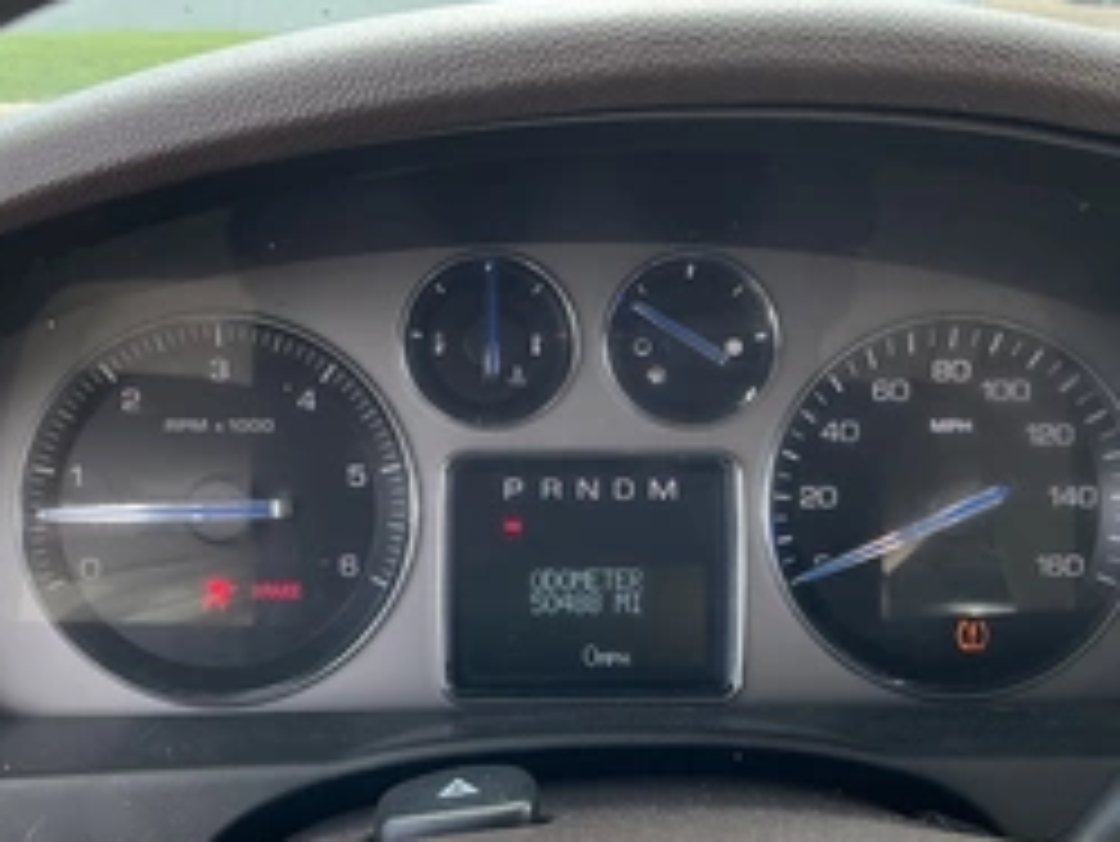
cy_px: 500
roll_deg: +0.2
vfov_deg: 32.1
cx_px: 472
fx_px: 1457
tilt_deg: -21.7
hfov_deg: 41.9
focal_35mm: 45
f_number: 1.8
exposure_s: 1/122
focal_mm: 3
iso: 25
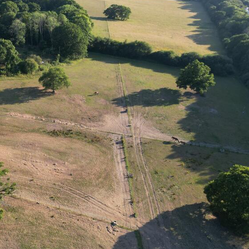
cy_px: 97
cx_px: 56
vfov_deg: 42.6
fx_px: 317
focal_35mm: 39
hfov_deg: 41.3
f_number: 1.7
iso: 120
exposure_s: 1/1000
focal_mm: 6.72
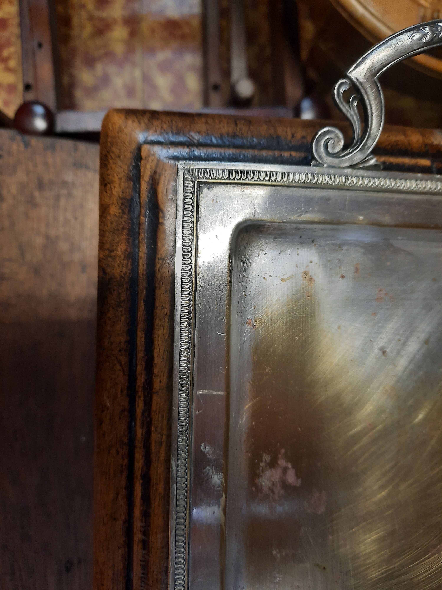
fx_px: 426
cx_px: 221
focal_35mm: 25
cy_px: 295
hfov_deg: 54.9
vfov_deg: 69.4
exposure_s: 1/33
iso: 250
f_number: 2
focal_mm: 4.6
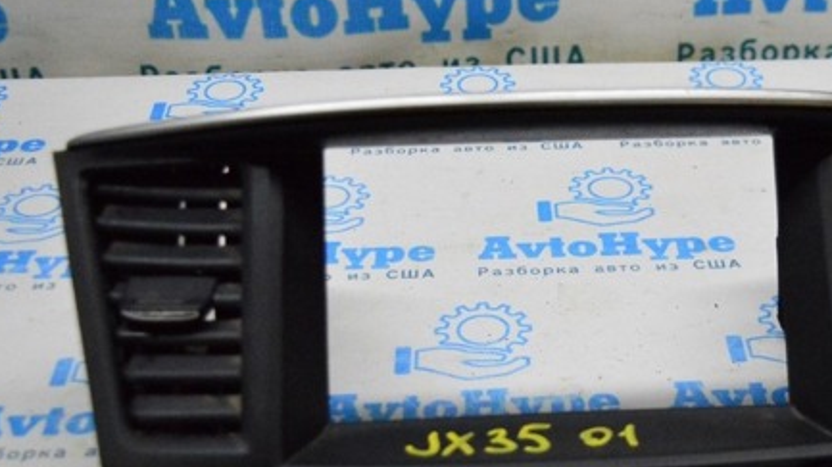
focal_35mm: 65
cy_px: 324
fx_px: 1433
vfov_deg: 18.4
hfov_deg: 32.1
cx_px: 559
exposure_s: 1/1000
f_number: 4.2
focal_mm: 28
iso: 6400
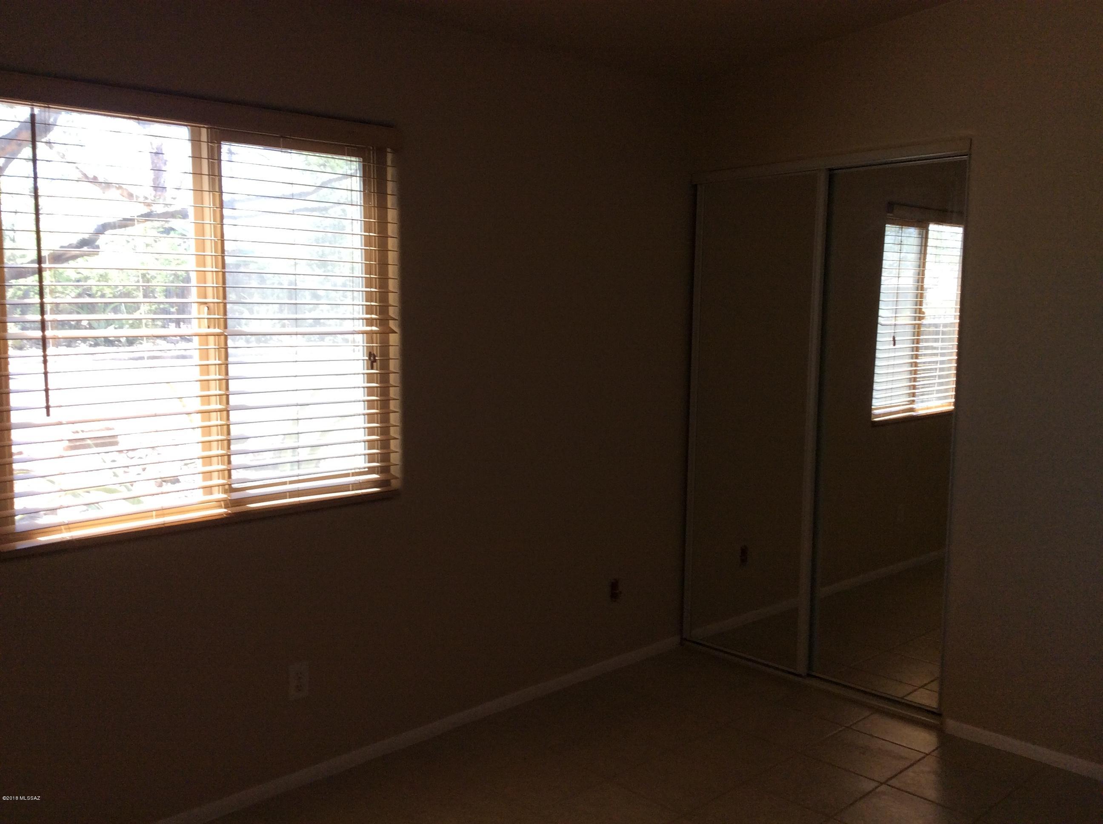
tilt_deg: -6.5
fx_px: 1018
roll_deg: +2.1
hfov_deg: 56.9
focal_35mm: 32
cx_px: 552
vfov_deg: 44.1
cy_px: 412
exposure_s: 1/120
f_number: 2.4
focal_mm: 3.3
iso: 50
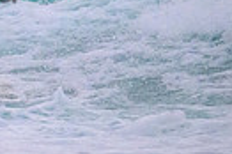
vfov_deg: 0.5
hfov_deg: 0.8
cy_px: -38
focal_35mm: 2656
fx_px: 17095
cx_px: -170
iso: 8000
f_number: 11
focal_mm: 600
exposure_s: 1/2000
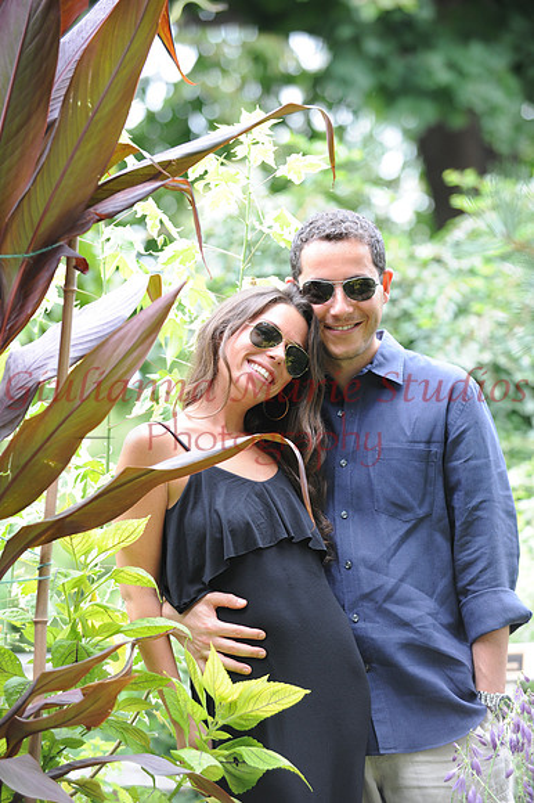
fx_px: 2673
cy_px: 402
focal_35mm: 120
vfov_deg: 17.1
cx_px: 267
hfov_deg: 11.4
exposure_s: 1/80
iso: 500
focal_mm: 120
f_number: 4.5
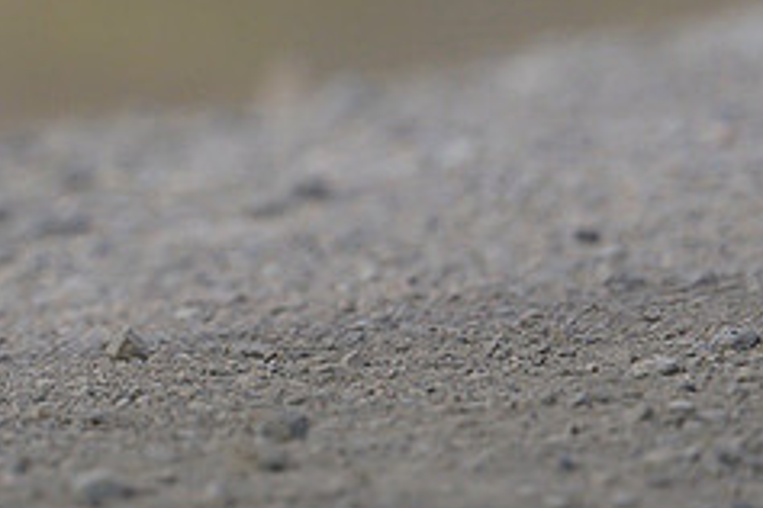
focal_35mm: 1018
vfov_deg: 1.4
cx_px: -297
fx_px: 21574
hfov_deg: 2.0
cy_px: -238
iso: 800
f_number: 5.6
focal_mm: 330
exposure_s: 1/2500
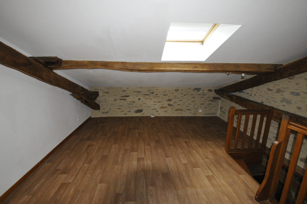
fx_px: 128
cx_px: 154
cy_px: 102
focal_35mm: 15
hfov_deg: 100.5
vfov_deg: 77.2
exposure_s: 1/60
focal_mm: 10
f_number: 7.1
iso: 3200
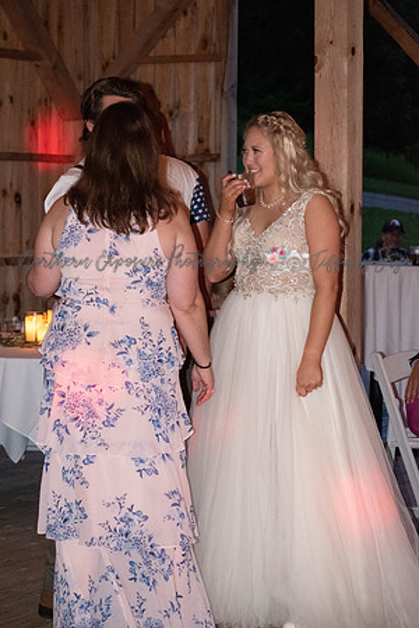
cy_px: 314
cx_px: 210
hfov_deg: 13.0
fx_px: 1833
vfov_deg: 19.5
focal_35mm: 105
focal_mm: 70
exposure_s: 1/60
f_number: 4.5
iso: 6400
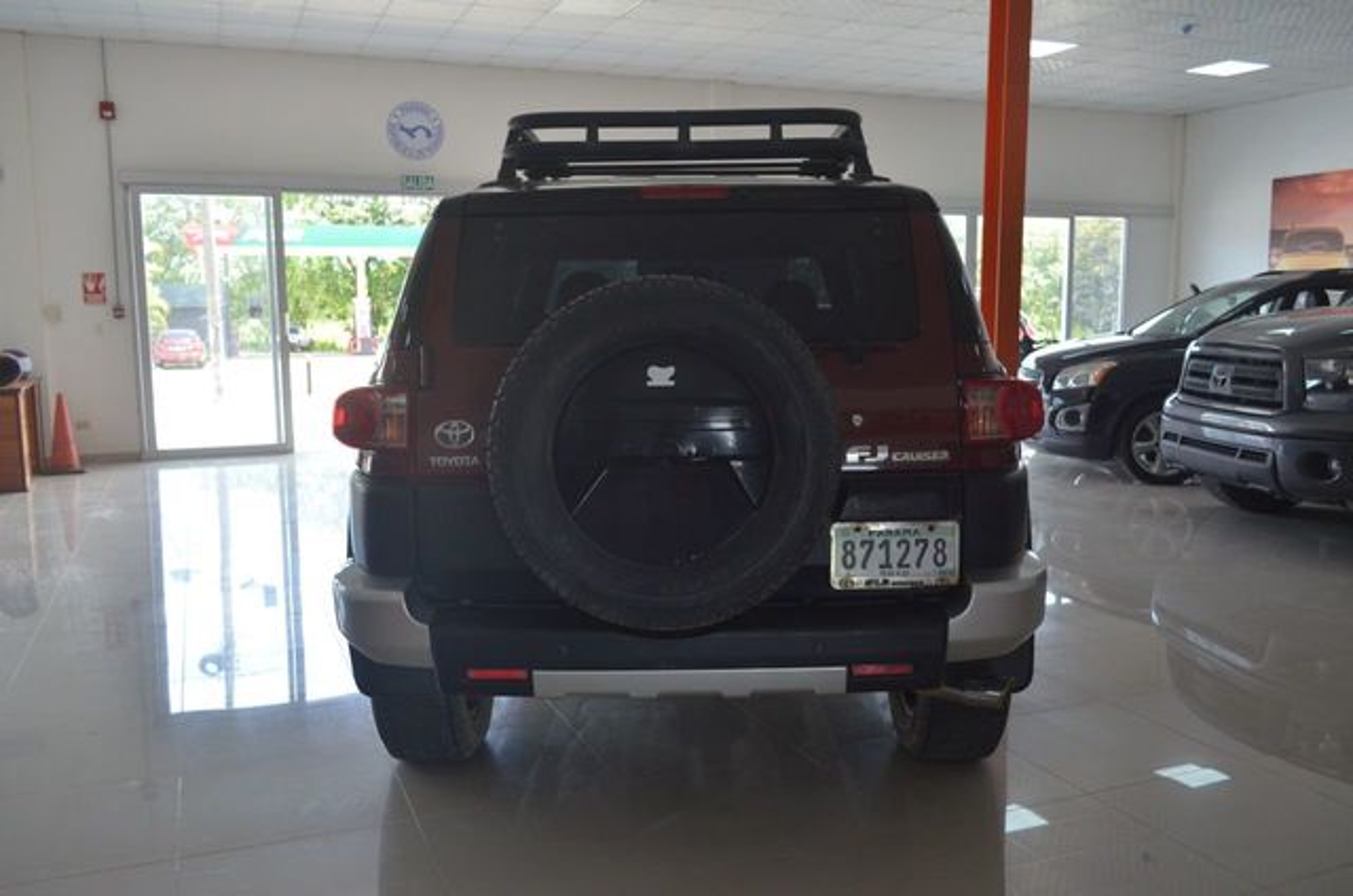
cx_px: 676
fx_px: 1125
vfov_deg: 43.4
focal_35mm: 30
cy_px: 448
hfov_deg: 62.0
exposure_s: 1/250
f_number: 4.5
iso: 500
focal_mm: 20
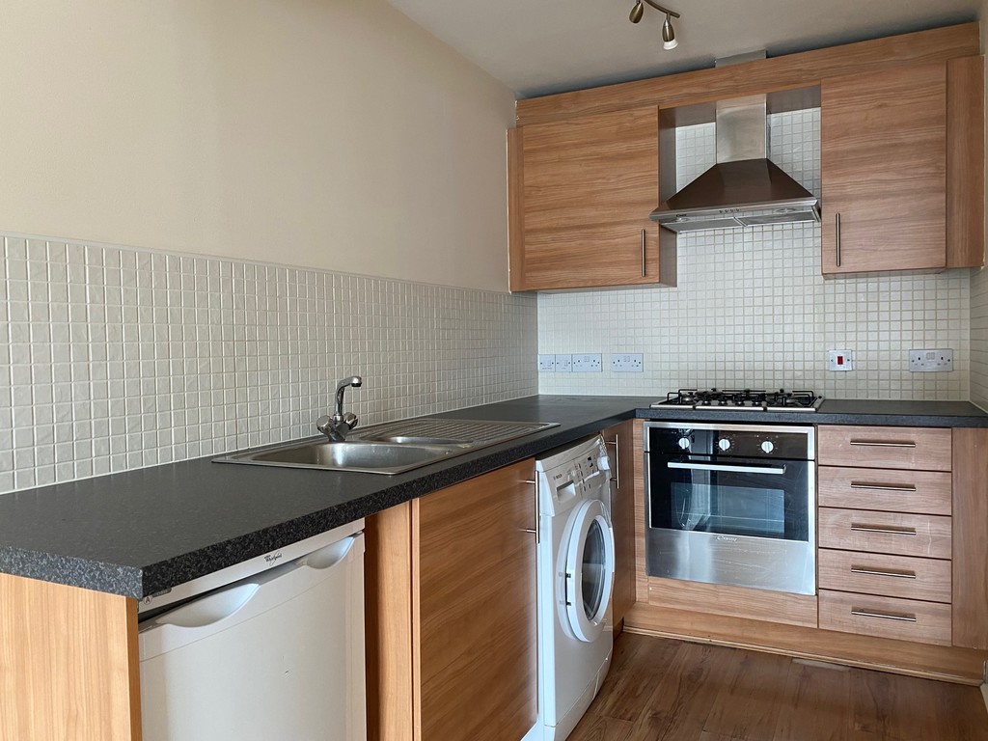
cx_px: 494
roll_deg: +1.6
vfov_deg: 53.1
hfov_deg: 67.3
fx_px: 742
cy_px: 370
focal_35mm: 26
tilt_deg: -1.8
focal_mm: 4.25
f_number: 1.8
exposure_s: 1/60
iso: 125
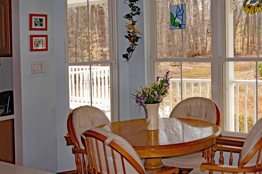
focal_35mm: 63
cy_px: 91
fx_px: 456
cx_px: 144
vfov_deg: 21.7
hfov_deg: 32.1
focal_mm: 35
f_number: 5.6
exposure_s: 1/80
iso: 100
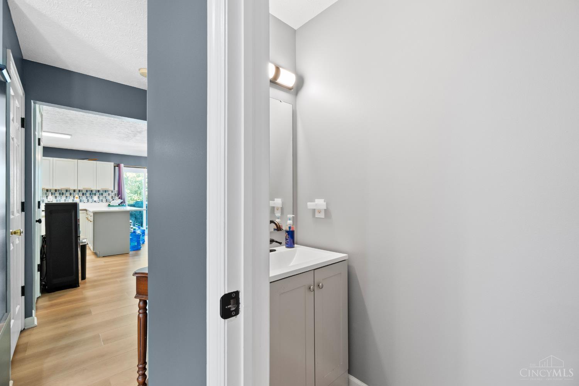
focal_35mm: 15
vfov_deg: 77.3
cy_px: 193
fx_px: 241
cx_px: 290
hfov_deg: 100.4
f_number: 7.1
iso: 400
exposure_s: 1/2
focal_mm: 10
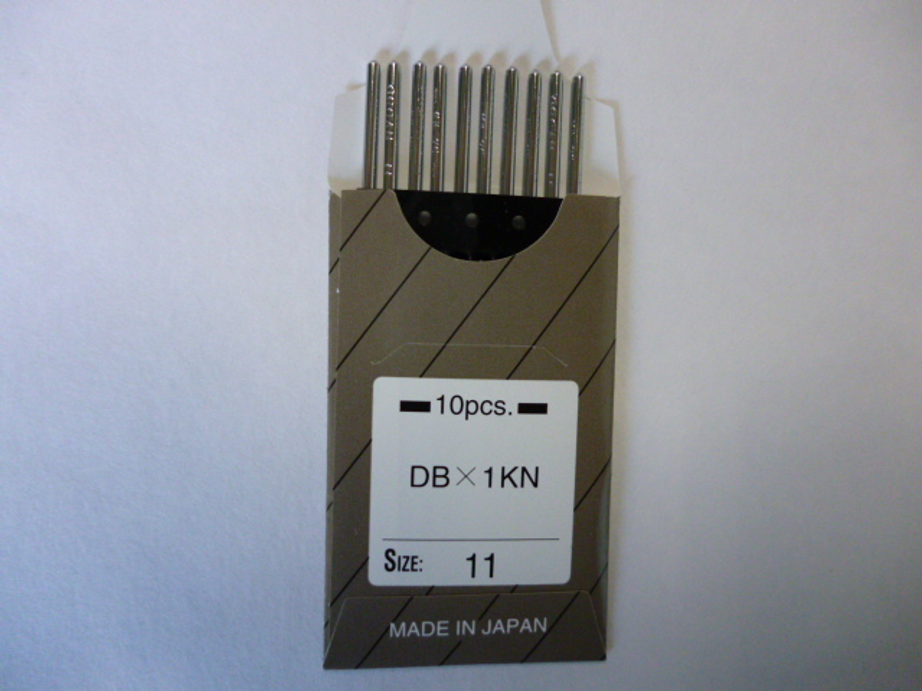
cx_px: 461
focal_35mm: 28
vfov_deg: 49.7
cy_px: 346
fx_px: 746
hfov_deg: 63.4
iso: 400
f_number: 3.1
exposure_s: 1/30
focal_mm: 5
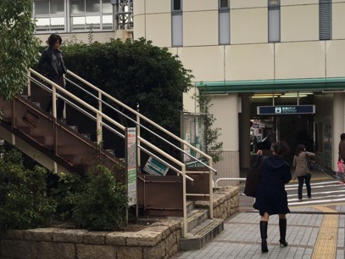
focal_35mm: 57
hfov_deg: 33.8
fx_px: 568
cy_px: 133
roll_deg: +1.2
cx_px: 164
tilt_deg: +1.3
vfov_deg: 25.6
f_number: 2.2
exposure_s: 1/699
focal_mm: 4.15
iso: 25
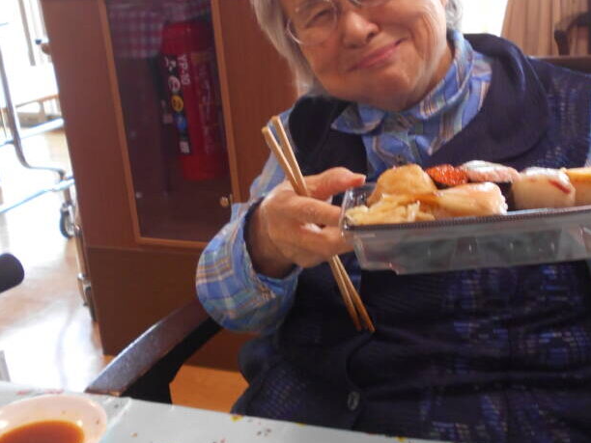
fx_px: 580
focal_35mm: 34
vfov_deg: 41.5
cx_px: 384
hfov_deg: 53.1
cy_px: 165
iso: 160
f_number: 3.2
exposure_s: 1/30
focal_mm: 4.6
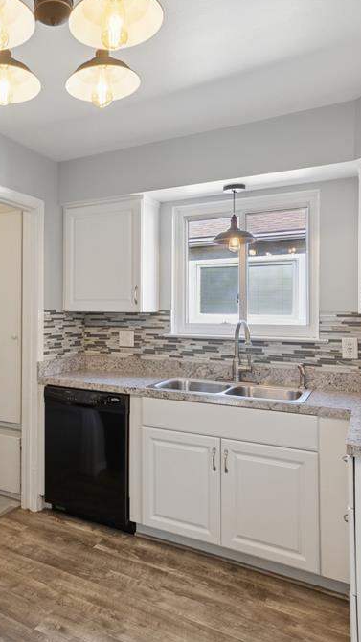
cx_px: 54
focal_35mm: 24
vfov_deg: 76.3
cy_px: 320
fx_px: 408
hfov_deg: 44.5
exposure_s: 1/30
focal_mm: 10
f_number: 8
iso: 400
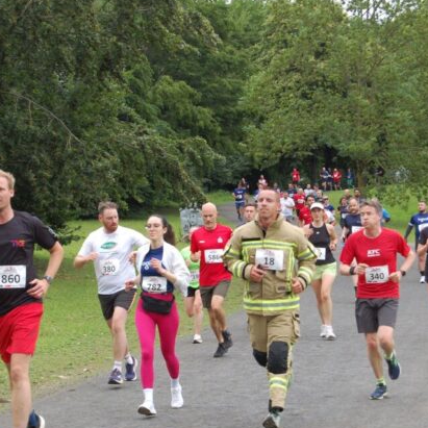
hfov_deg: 14.7
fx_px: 1661
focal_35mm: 119
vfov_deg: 14.7
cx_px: 196
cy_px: 200
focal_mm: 55
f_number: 5.6
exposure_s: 1/250
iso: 800
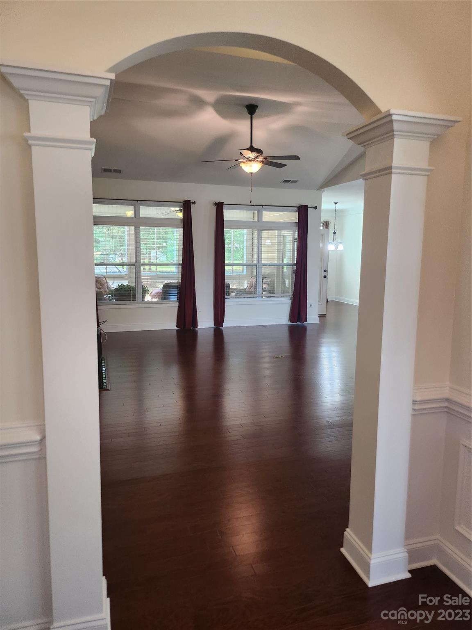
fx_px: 436
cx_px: 236
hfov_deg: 56.8
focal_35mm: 24
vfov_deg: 71.6
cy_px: 315
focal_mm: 5
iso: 500
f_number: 1.8
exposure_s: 1/120
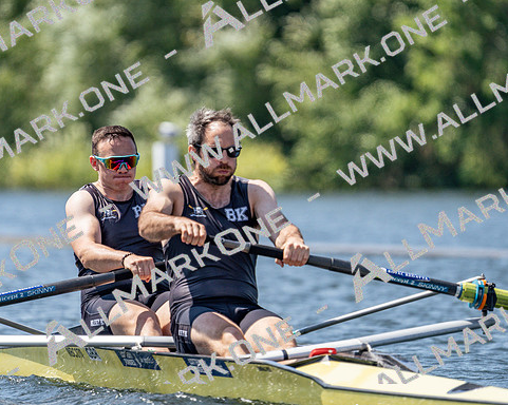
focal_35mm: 554
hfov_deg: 3.5
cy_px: 203
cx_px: 260
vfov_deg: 2.8
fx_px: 8323
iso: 400
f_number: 6.3
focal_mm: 489
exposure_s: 1/2000
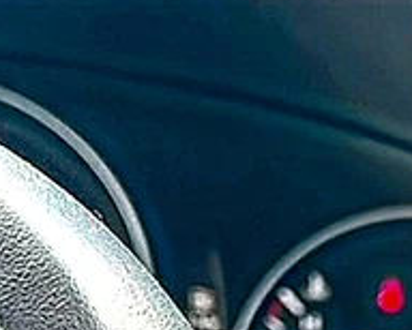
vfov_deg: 9.3
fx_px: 1953
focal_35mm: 160
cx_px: 588
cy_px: 545
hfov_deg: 11.6
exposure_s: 1/282
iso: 100
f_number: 1.78
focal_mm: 6.86
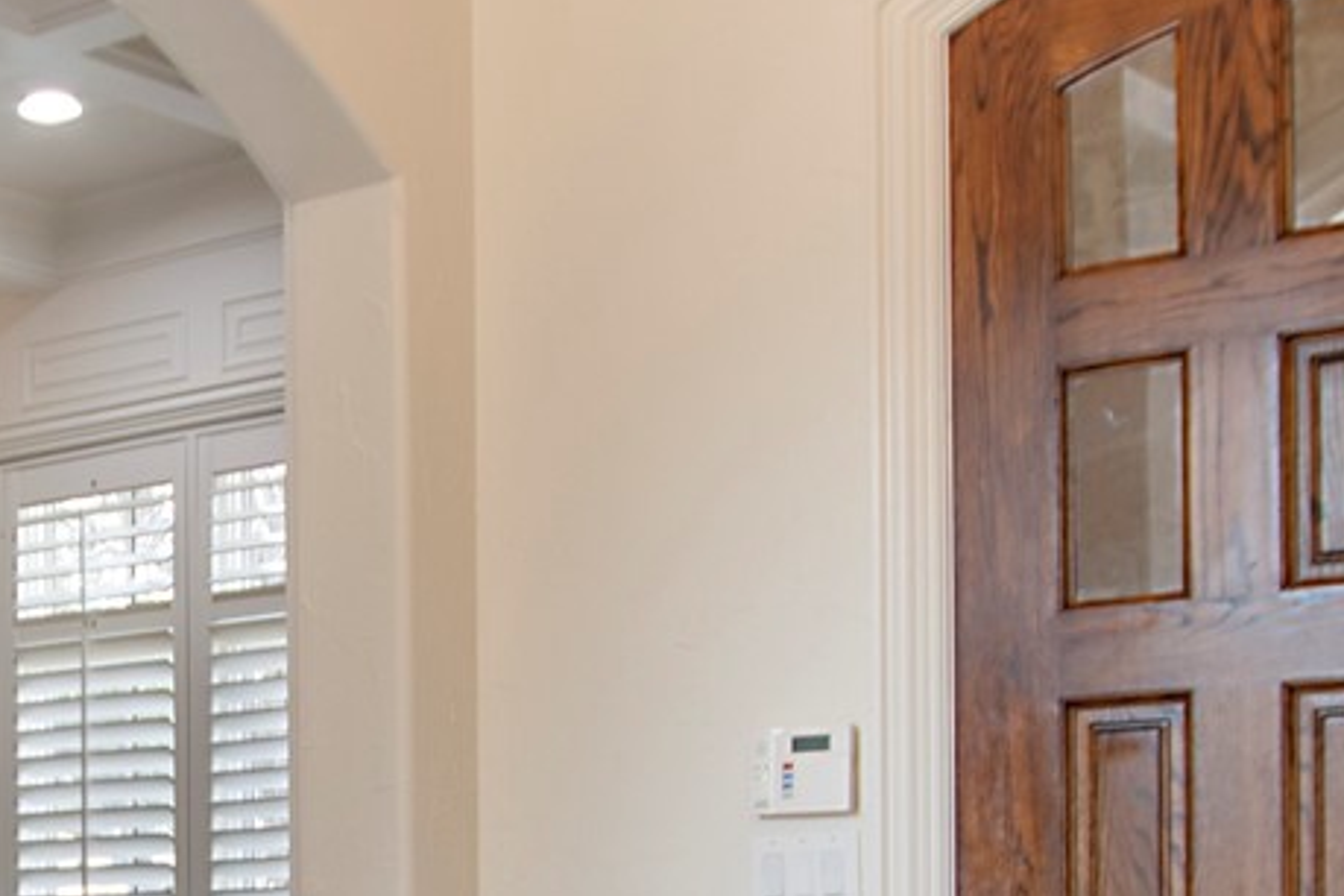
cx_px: 76
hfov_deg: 27.2
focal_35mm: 71
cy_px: 971
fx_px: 2650
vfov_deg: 18.5
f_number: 5.6
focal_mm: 10
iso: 100
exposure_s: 1/25
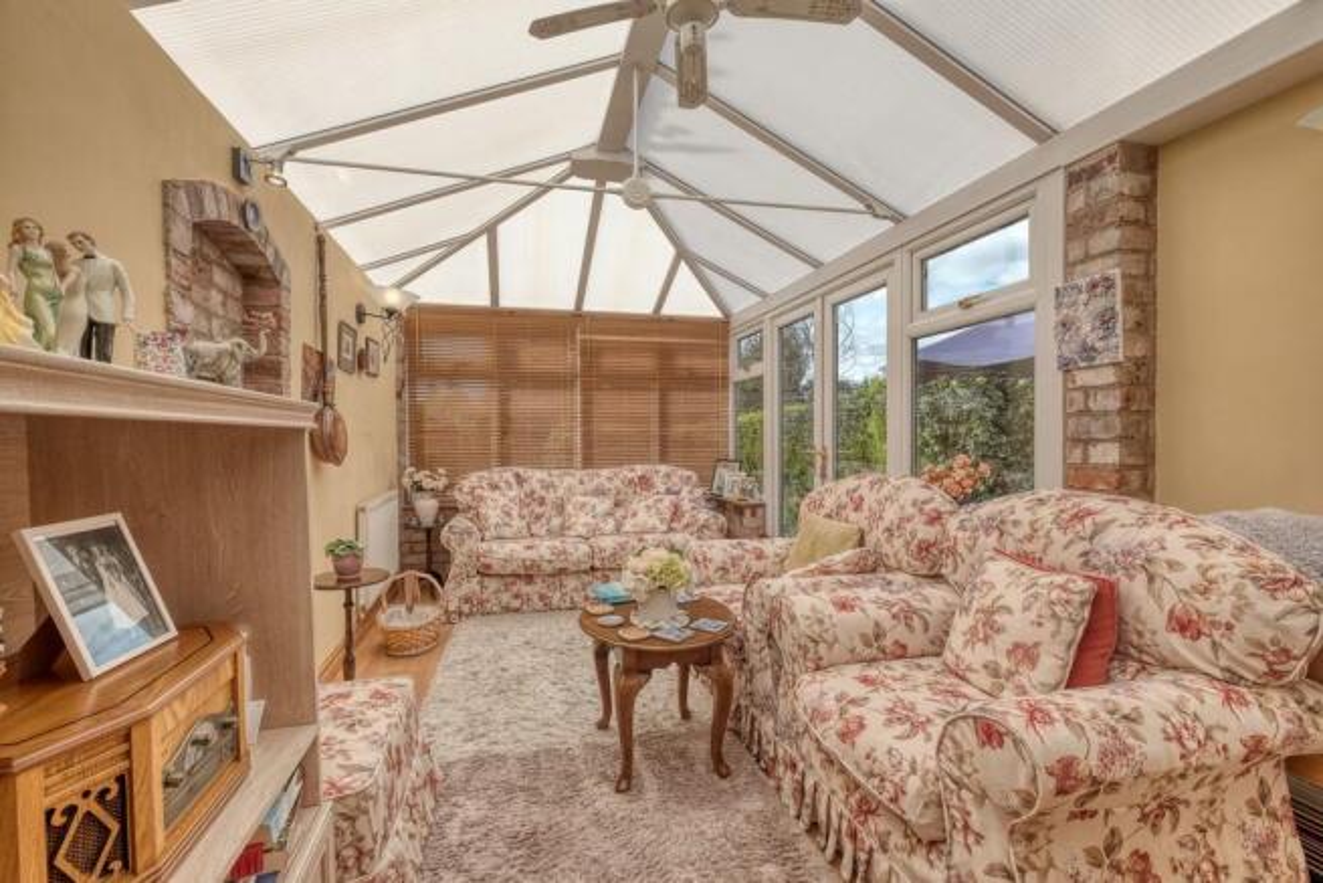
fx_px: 551
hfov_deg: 100.4
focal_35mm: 15
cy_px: 442
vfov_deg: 77.4
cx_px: 662
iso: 250
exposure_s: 1/80
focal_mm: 10
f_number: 8
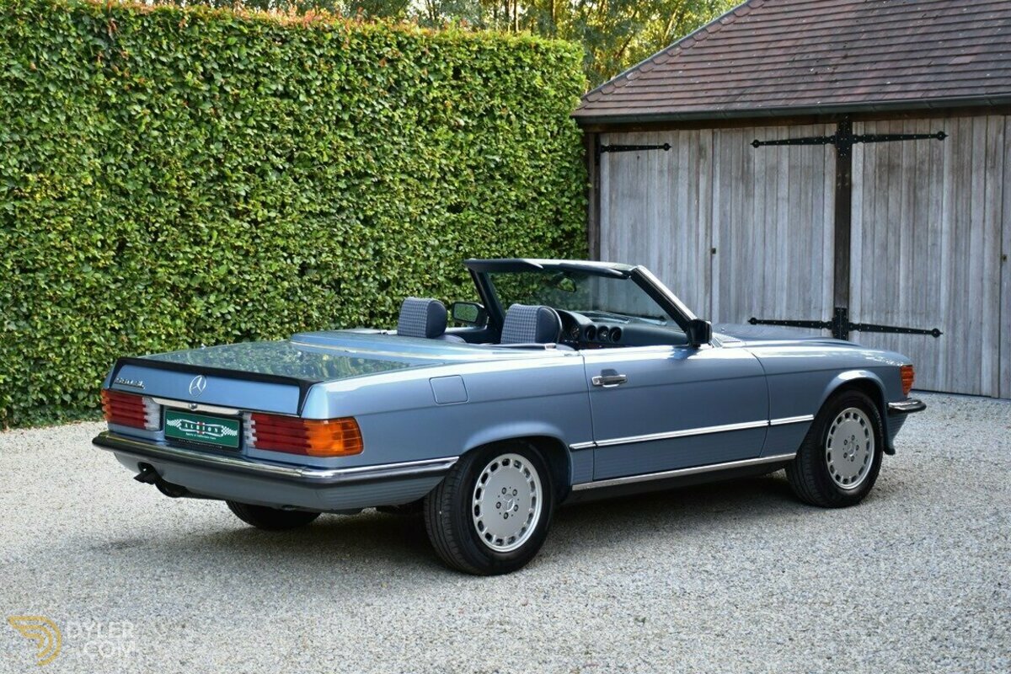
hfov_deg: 35.1
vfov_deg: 23.8
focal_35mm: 57
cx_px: 506
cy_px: 337
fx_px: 1601
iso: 400
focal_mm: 38
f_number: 4.2
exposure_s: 1/80
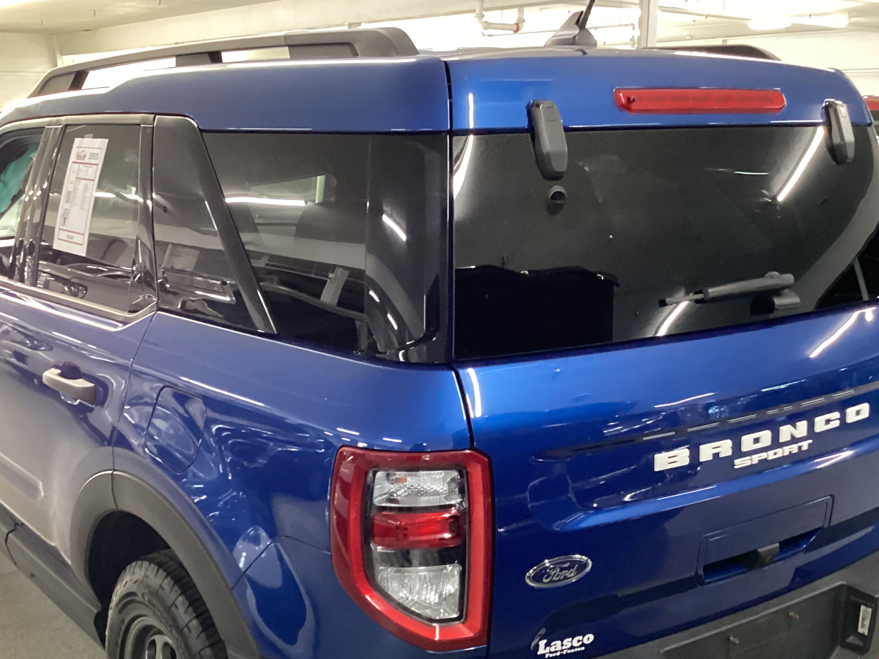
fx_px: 1092
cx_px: 427
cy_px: 435
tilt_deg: -16.5
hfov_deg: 43.8
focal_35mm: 43
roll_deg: -0.8
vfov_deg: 33.3
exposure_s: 1/40
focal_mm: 3.3
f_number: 2.4
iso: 400
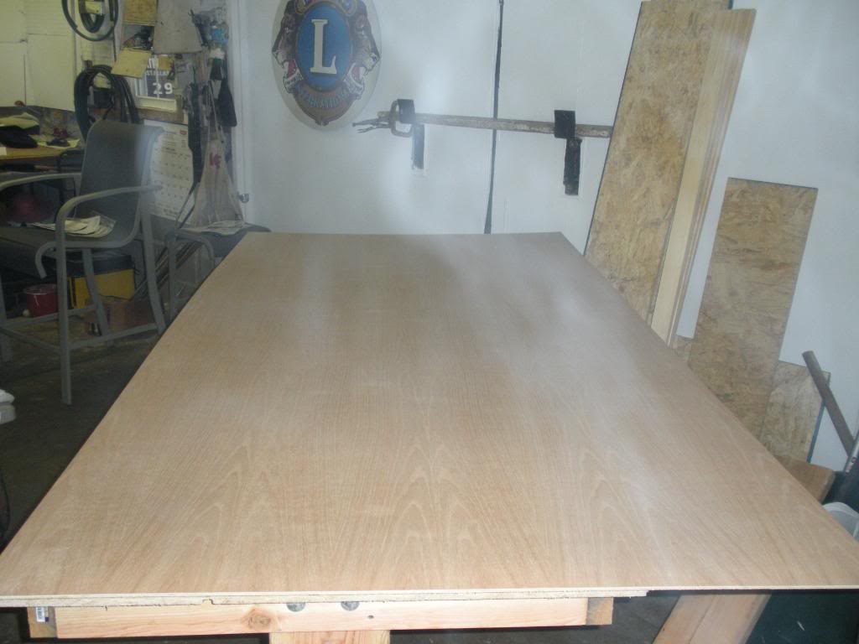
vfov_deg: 39.7
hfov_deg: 51.4
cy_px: 322
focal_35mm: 36
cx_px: 430
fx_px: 893
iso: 269
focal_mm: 6.3
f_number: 3.5
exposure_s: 1/60
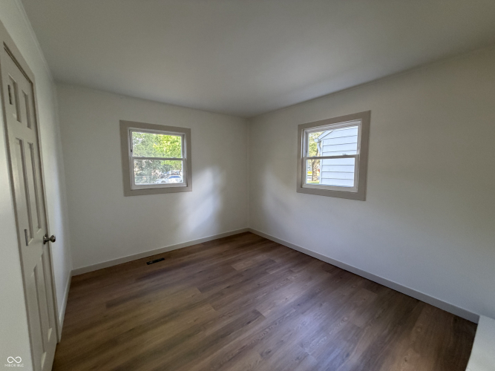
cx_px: 248
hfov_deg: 102.1
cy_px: 186
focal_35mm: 14
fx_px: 200
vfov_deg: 85.7
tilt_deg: -5.5
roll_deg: +0.2
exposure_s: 1/60
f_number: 2.2
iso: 320
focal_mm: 2.22
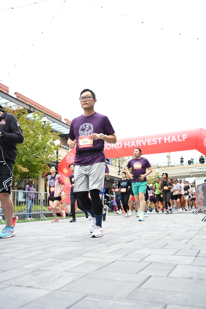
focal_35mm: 31
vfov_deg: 60.3
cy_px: 154
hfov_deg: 42.3
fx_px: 266
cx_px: 103
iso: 2000
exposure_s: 1/640
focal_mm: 31
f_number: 4
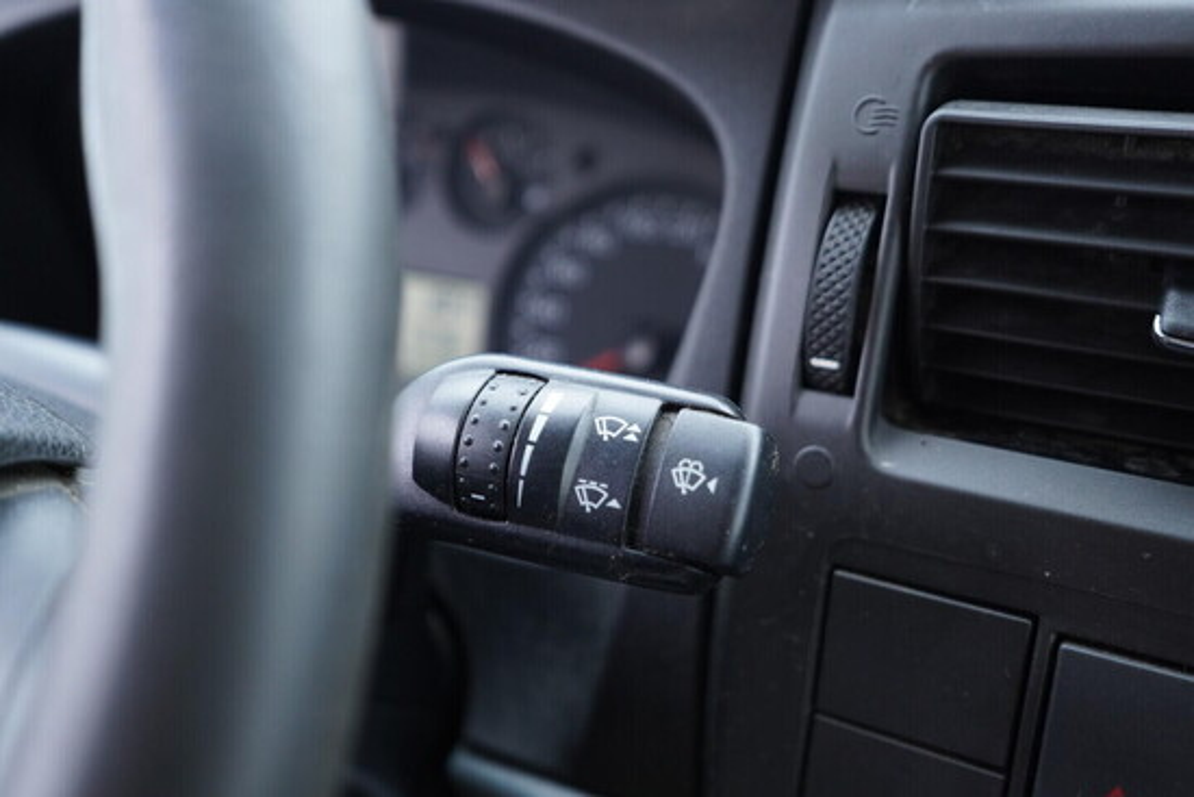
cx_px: 597
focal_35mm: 36
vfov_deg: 36.9
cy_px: 398
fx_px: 1194
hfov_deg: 53.1
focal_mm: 24
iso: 500
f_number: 2.8
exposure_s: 1/40
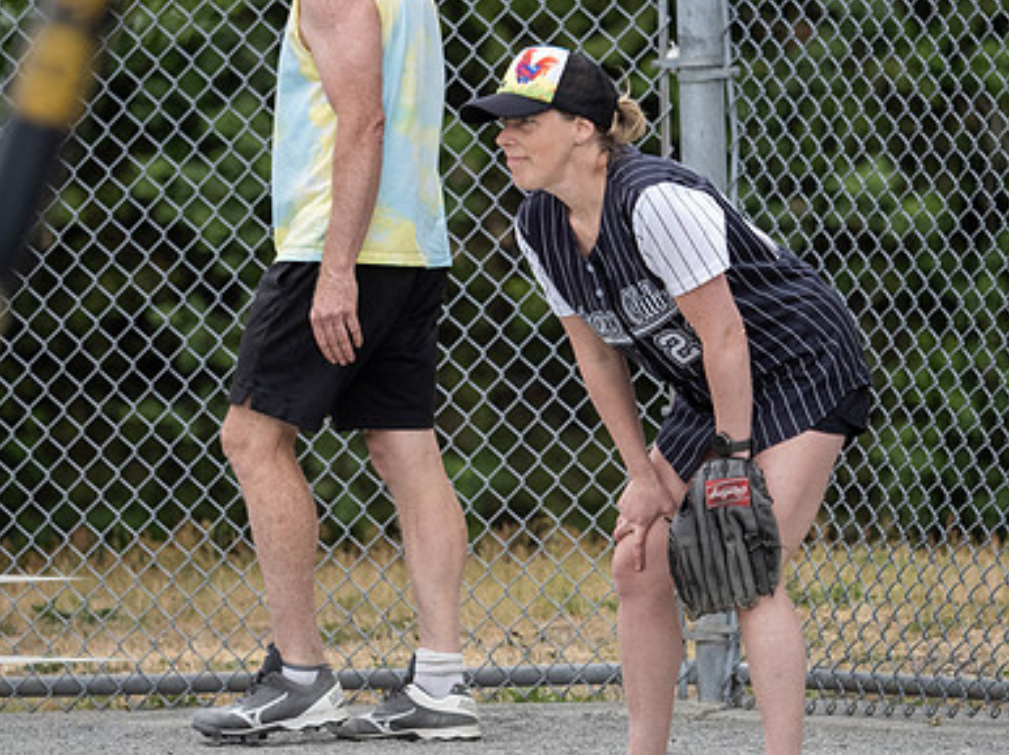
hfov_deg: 4.4
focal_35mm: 451
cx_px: 609
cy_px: 291
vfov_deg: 3.3
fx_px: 13138
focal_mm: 150
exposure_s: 1/2000
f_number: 2.8
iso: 1000
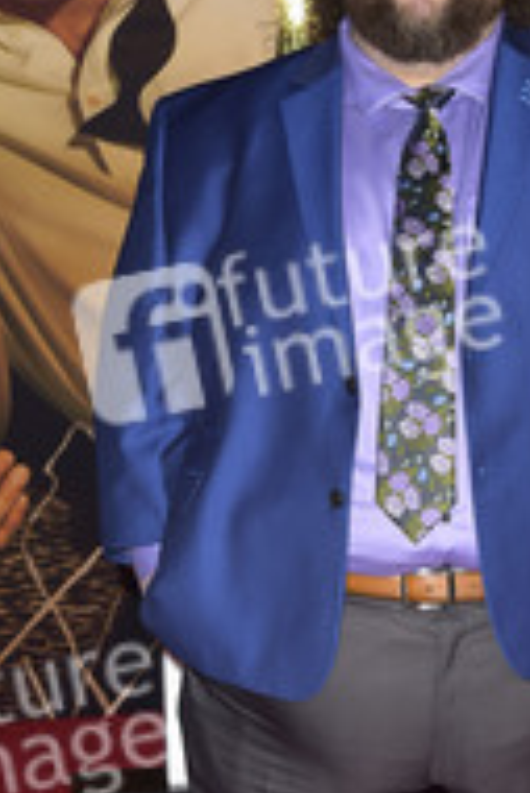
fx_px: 2226
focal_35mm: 101
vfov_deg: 20.1
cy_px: 534
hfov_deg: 13.5
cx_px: 411
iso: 640
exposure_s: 1/250
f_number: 6.3
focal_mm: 48
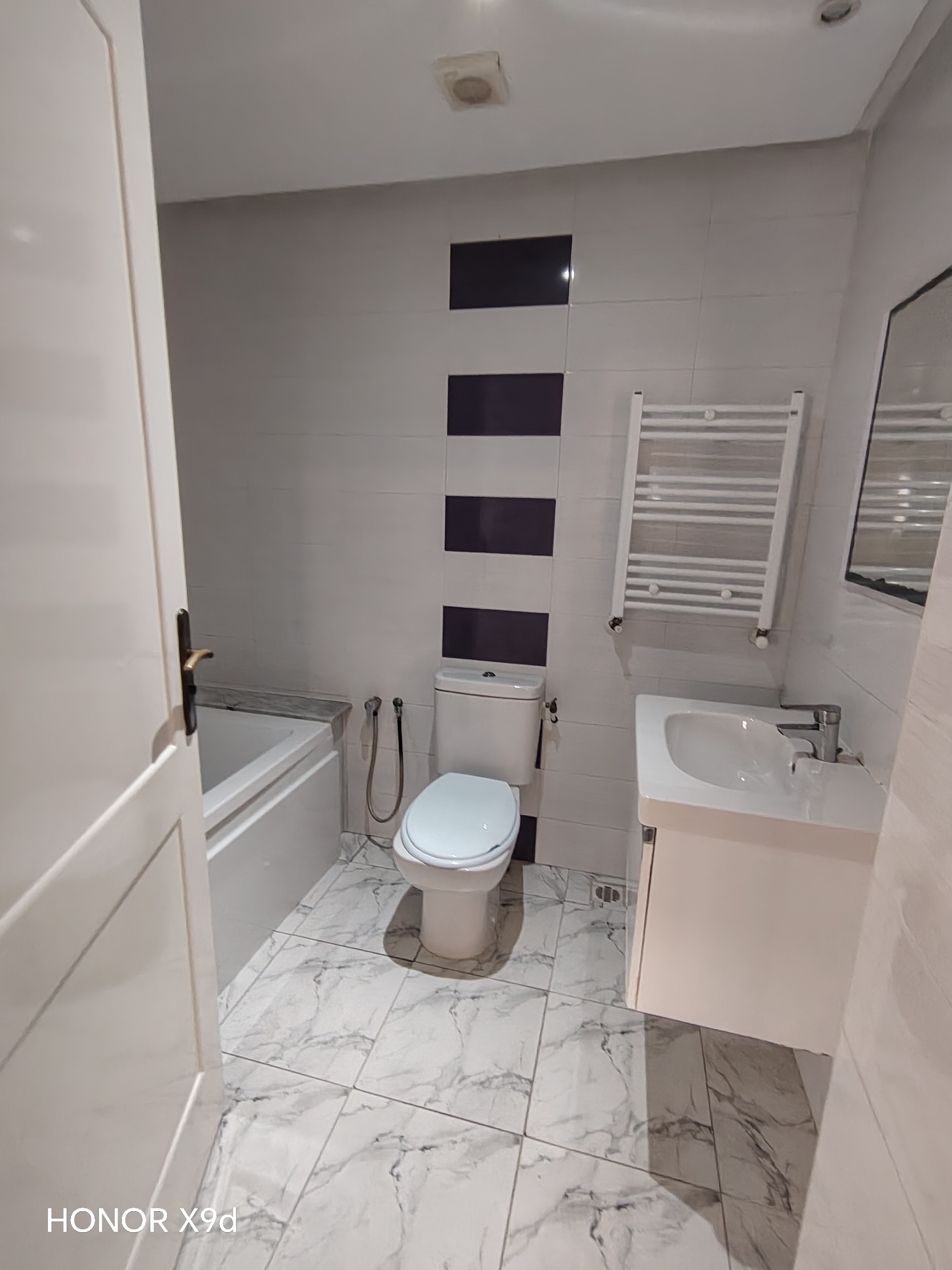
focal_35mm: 17
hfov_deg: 74.7
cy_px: 635
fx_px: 623
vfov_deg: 91.0
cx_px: 476
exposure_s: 1/33.3
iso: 524
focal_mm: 1.42
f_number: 2.2
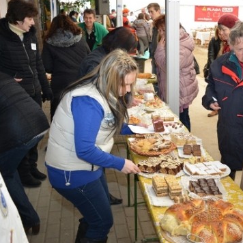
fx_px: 373
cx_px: 192
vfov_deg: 36.0
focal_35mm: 47
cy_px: 111
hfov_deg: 35.0
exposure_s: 1/60
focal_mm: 22
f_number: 4
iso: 200
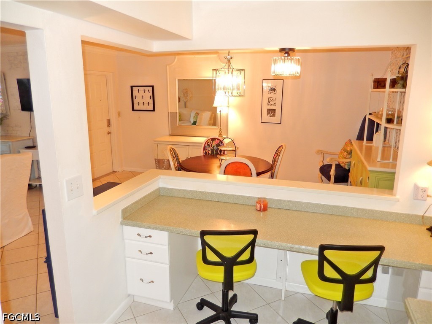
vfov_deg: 54.9
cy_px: 162
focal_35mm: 25
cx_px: 216
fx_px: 312
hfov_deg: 69.4
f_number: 3.4
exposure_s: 1/30
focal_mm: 4.5
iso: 220
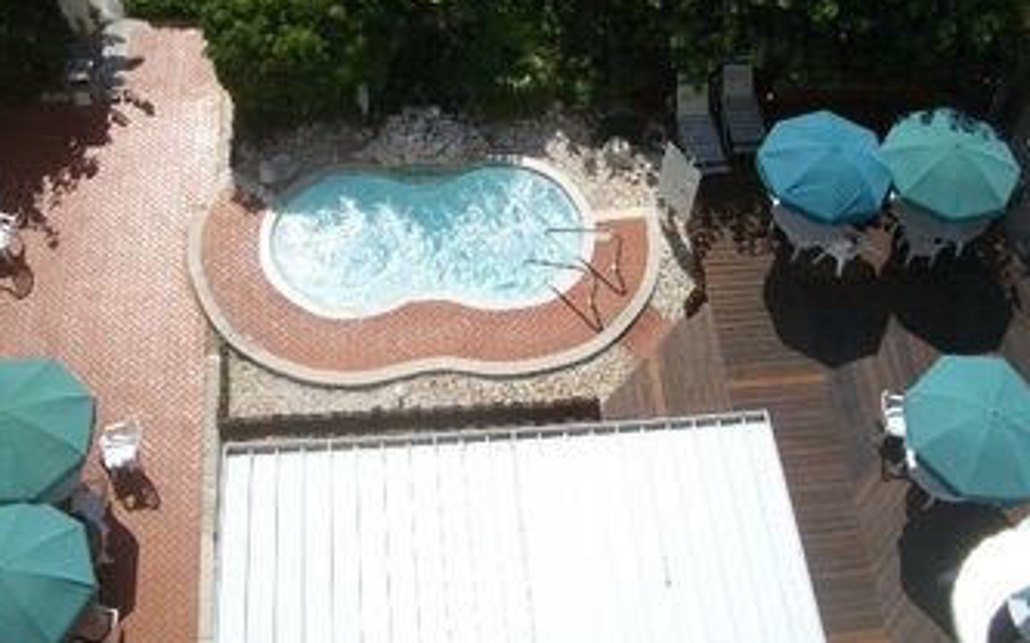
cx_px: 486
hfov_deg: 48.2
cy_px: 266
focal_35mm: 41
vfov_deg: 31.2
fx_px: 1151
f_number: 4.3
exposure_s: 1/2000
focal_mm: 5.8
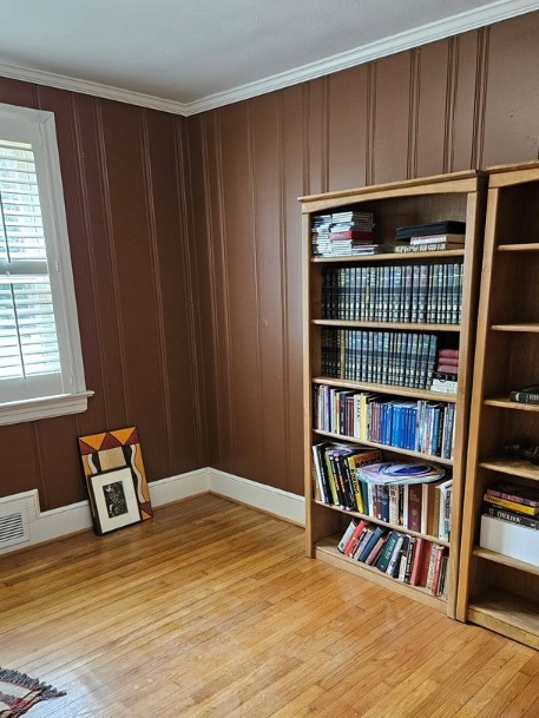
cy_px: 427
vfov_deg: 61.2
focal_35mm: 29
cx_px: 305
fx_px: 602
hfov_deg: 48.1
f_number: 1.8
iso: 400
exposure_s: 1/120
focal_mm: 5.4
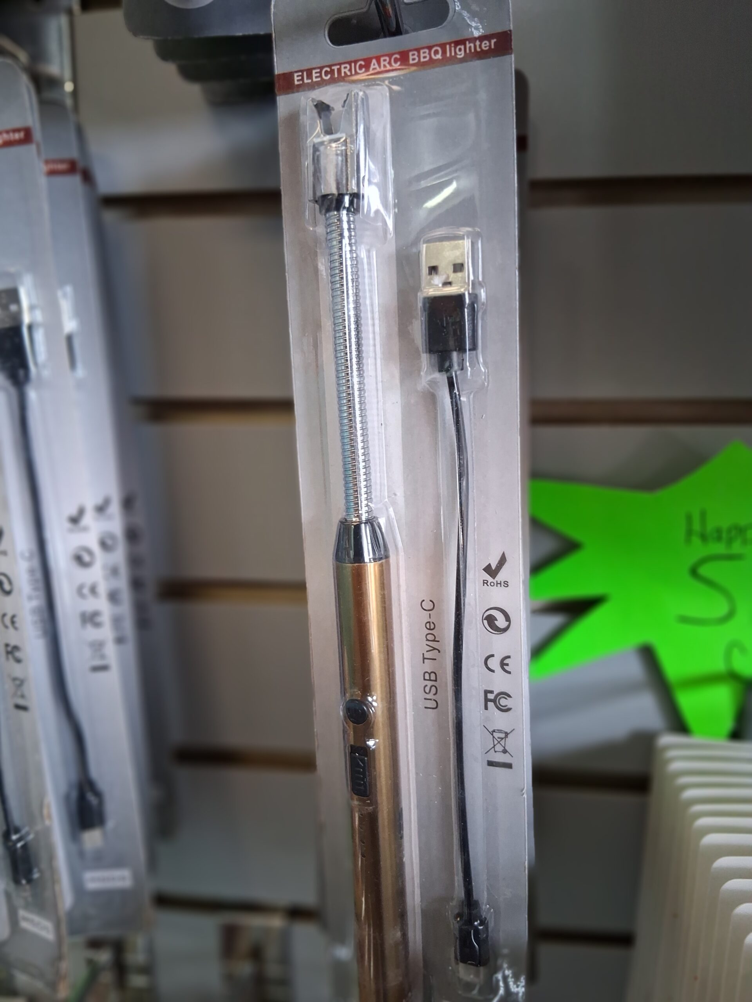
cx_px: 376
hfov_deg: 53.1
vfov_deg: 67.3
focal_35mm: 26
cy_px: 501
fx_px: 753
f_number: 1.8
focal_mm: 3.98
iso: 400
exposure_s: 1/60
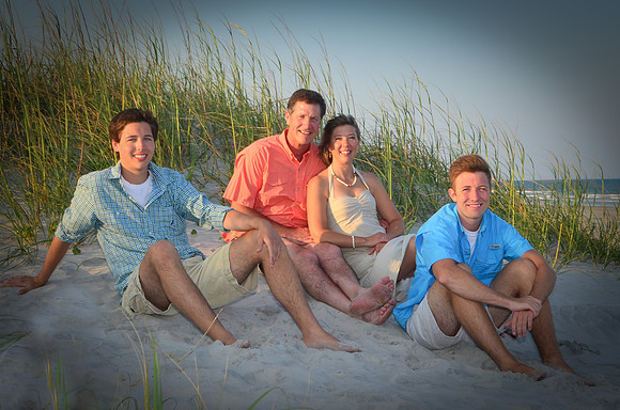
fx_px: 722
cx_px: 310
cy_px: 205
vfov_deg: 31.7
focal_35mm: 42
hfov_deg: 46.5
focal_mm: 28
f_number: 10
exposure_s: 1/200
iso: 200
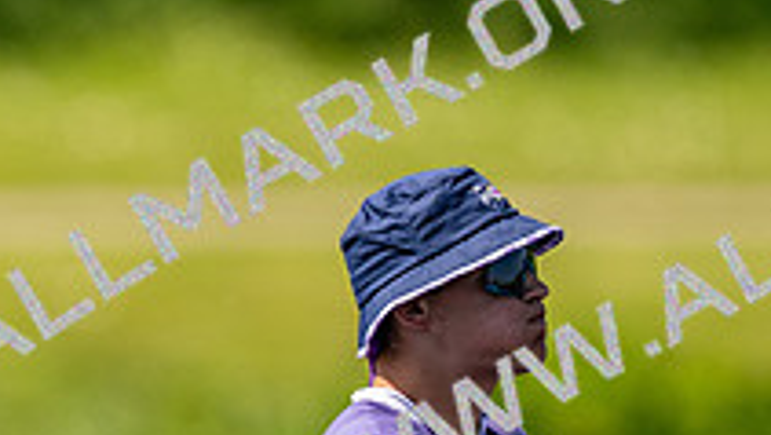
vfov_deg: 0.5
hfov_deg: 0.8
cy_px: 578
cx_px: 48
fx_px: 52983
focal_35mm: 2590
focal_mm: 600
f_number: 4
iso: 320
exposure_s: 1/2500
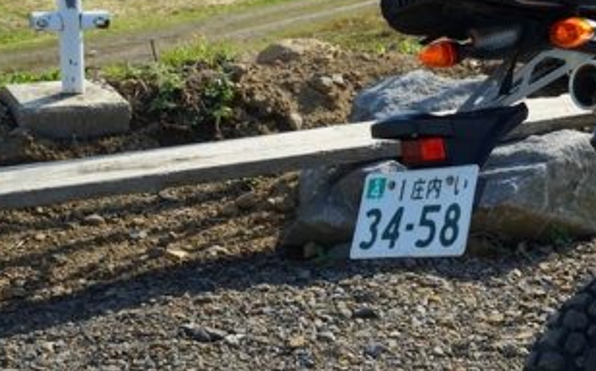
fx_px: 1591
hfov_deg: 19.7
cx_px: 749
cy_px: 243
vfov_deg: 13.3
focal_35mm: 98
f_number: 10
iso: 100
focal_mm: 37
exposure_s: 1/100
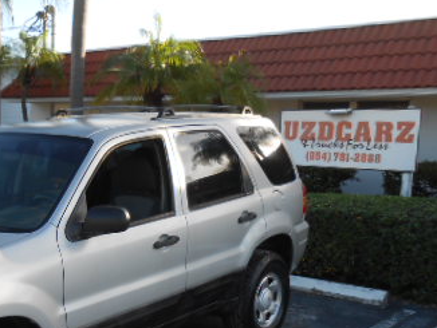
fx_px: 644
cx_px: 78
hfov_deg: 36.0
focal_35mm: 51
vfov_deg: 28.2
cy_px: 240
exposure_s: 1/250
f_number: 3.5
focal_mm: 4.6
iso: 80
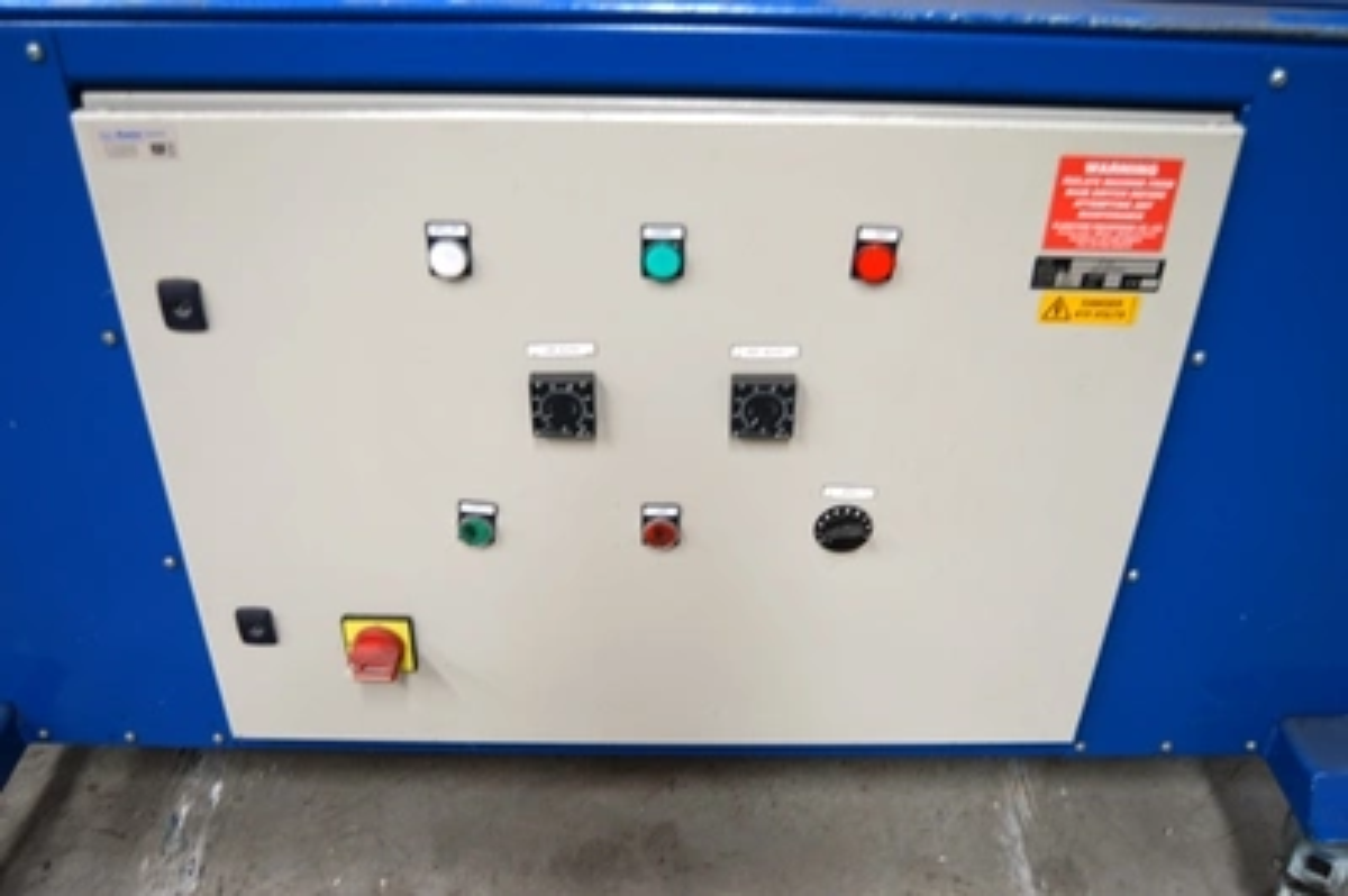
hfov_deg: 62.0
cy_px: 448
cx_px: 674
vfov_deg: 43.5
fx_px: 1122
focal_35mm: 30
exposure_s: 1/6
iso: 100
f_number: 3.5
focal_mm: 20
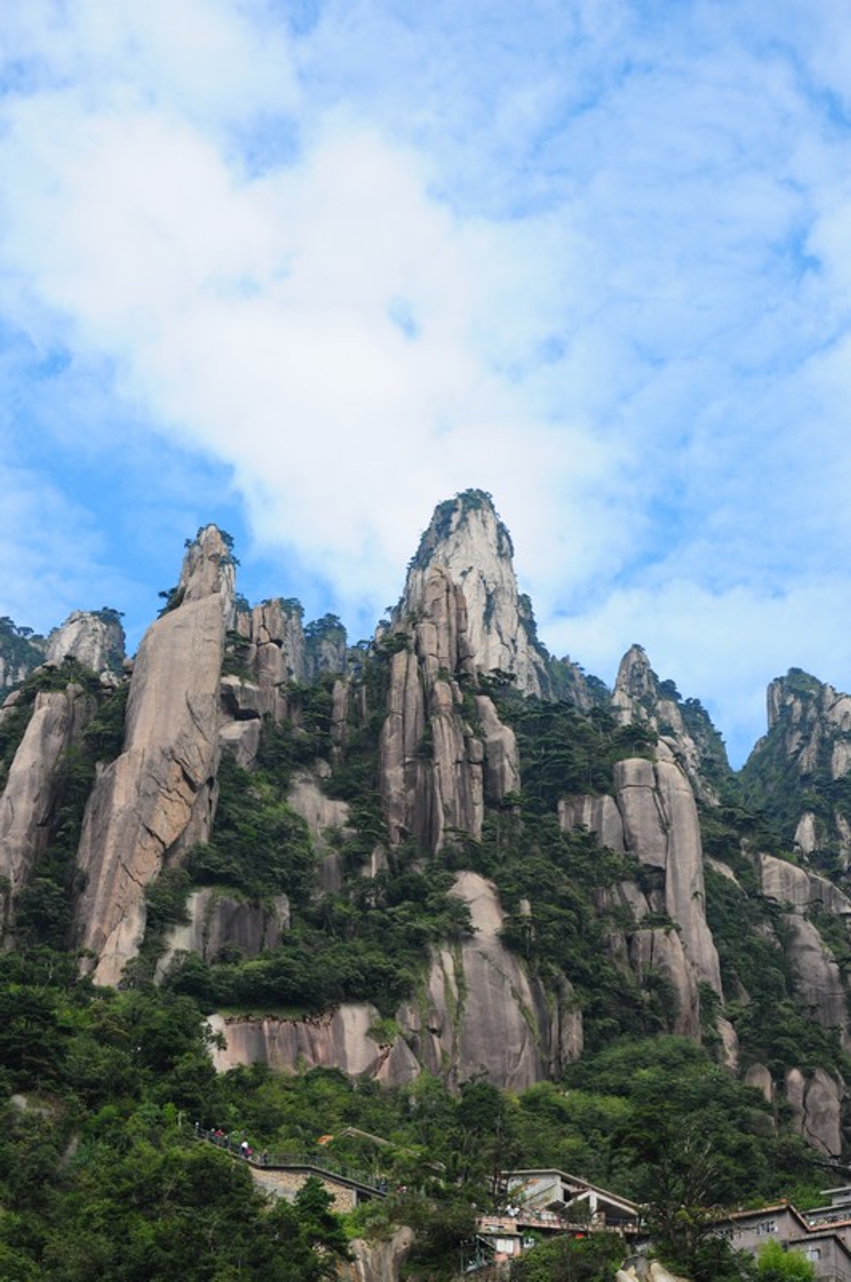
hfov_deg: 17.4
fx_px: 2774
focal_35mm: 78
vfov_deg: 26.0
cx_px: 426
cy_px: 641
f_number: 8
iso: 250
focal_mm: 52
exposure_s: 1/320
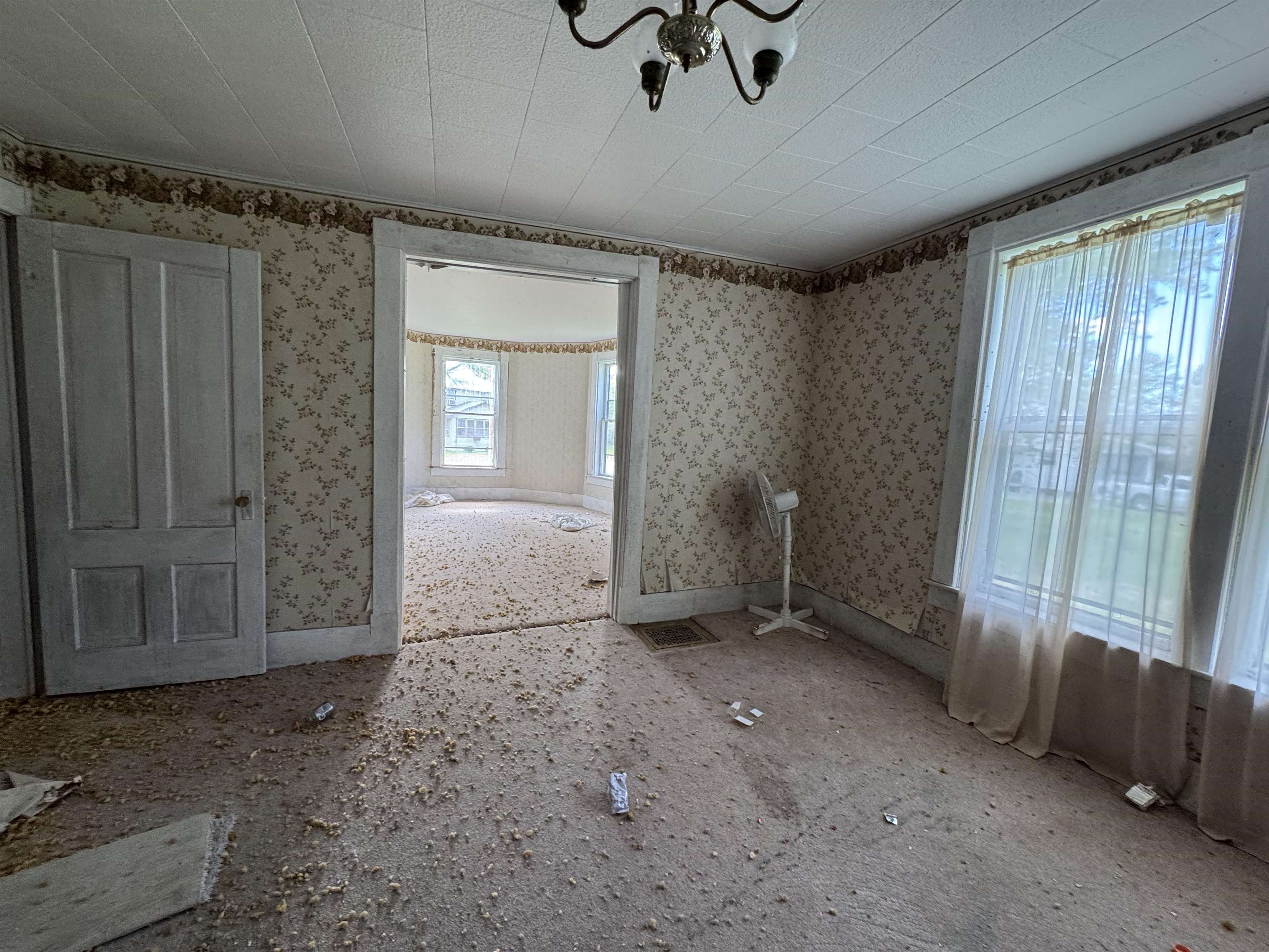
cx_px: 634
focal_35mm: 14
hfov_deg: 102.1
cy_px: 476
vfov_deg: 85.7
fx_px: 513
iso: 200
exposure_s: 1/99
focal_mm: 2.22
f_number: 2.2
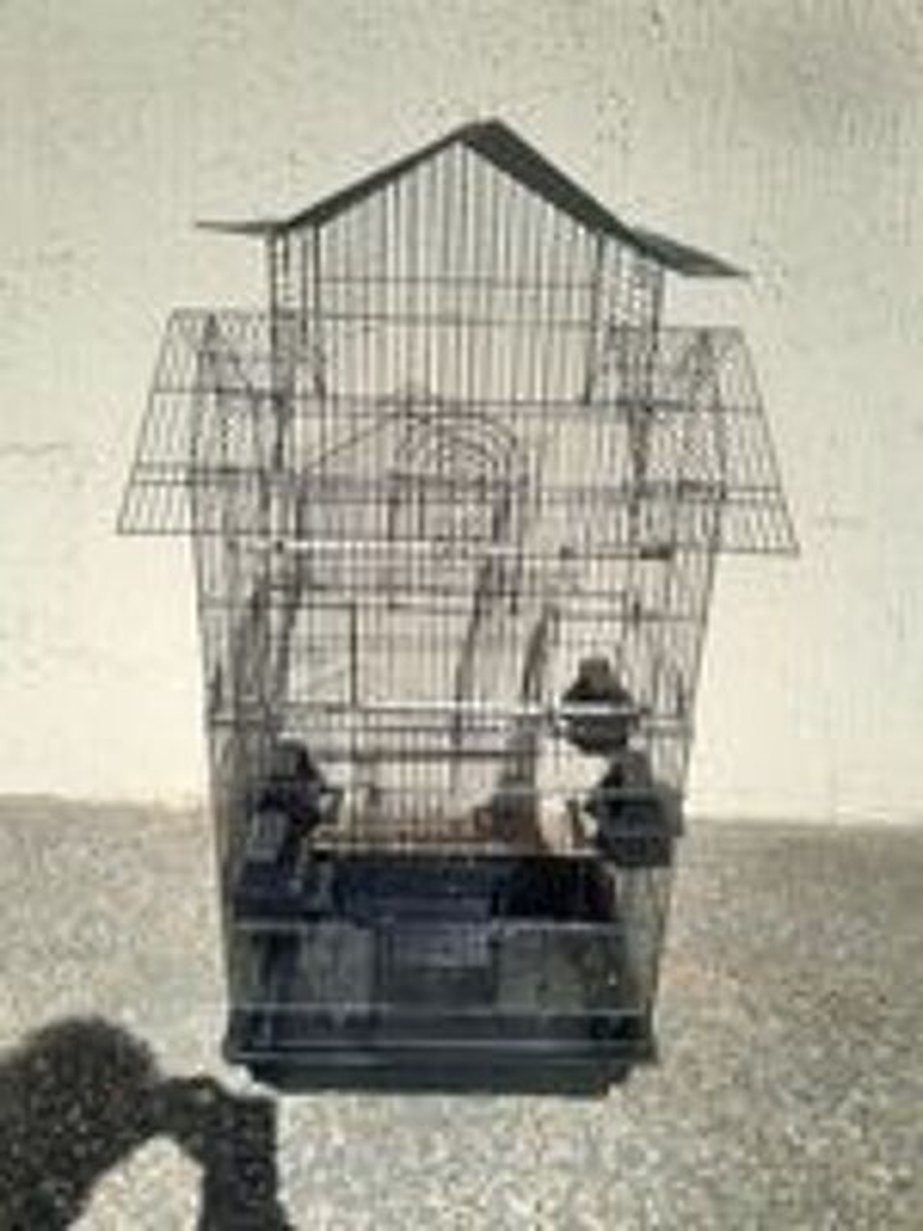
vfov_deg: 67.3
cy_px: 616
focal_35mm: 26
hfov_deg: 53.1
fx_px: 924
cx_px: 462
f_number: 1.8
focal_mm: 3.98
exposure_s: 1/514
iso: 40
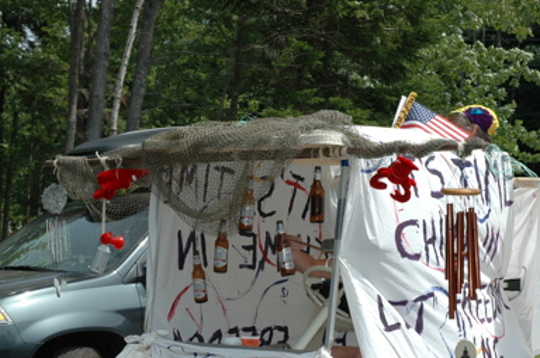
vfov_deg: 12.4
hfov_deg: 18.6
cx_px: 321
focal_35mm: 110
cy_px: 266
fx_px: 1648
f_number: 7.1
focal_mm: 44
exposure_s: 1/500
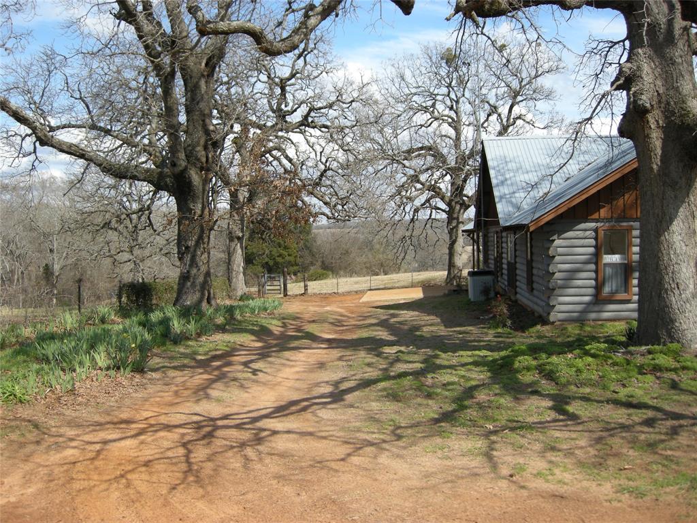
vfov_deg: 40.7
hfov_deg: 52.6
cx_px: 348
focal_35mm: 35
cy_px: 262
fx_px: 705
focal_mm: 7.5
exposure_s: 1/567
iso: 64
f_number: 3
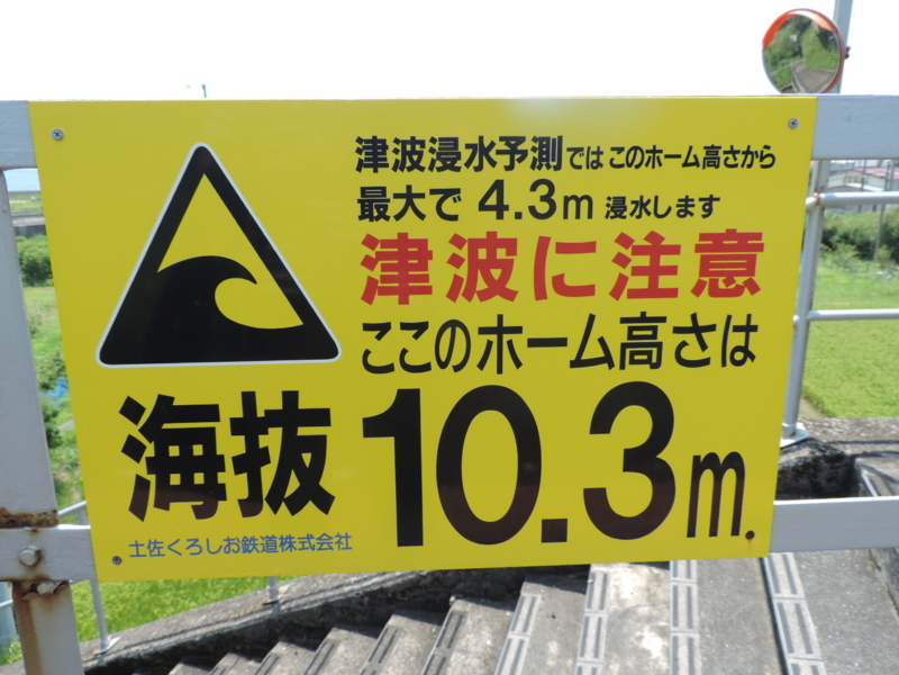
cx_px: 450
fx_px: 727
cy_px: 338
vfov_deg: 49.7
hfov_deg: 63.4
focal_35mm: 28
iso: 80
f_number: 3.1
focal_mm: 4.9
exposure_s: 1/400
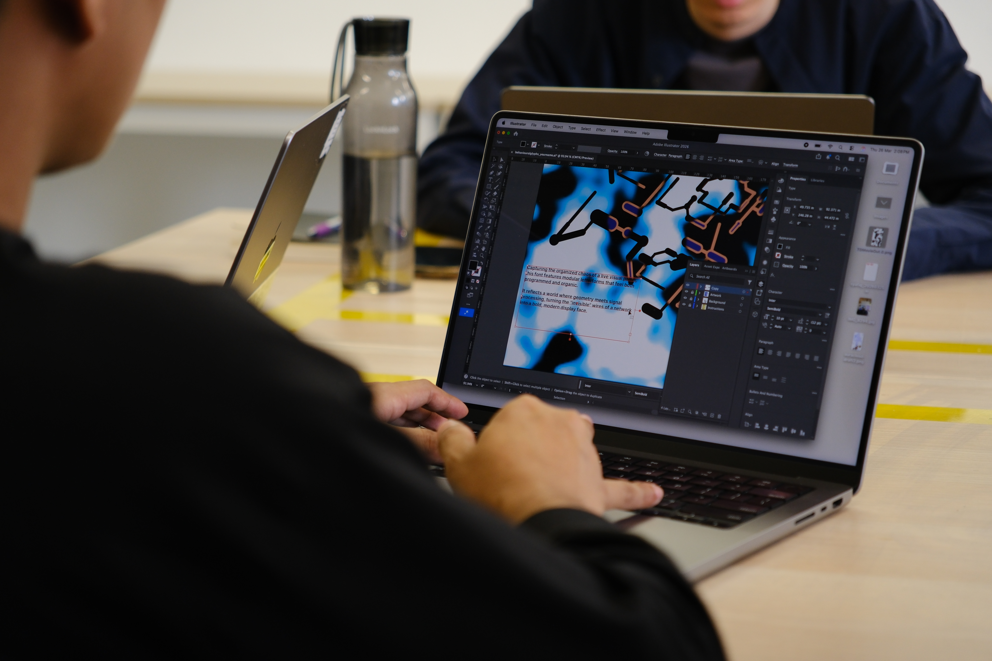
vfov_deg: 18.2
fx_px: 2067
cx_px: 496
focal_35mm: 75
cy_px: 330
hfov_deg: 27.0
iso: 640
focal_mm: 50
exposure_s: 1/125
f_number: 2.8
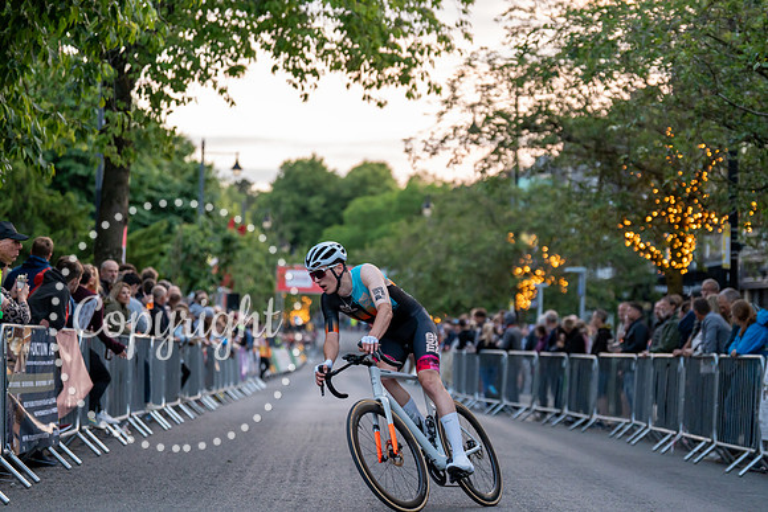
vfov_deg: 13.7
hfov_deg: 20.4
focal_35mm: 100
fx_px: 2134
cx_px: 384
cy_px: 256
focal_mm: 100
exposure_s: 1/1000
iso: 3200
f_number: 2.8
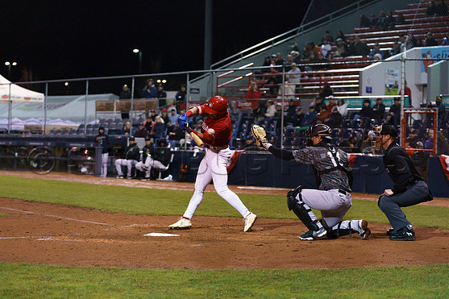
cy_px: 153
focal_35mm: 99
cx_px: 223
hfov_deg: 20.6
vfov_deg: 13.8
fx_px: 1234
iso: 2000
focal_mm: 95
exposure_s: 1/1250
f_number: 2.8
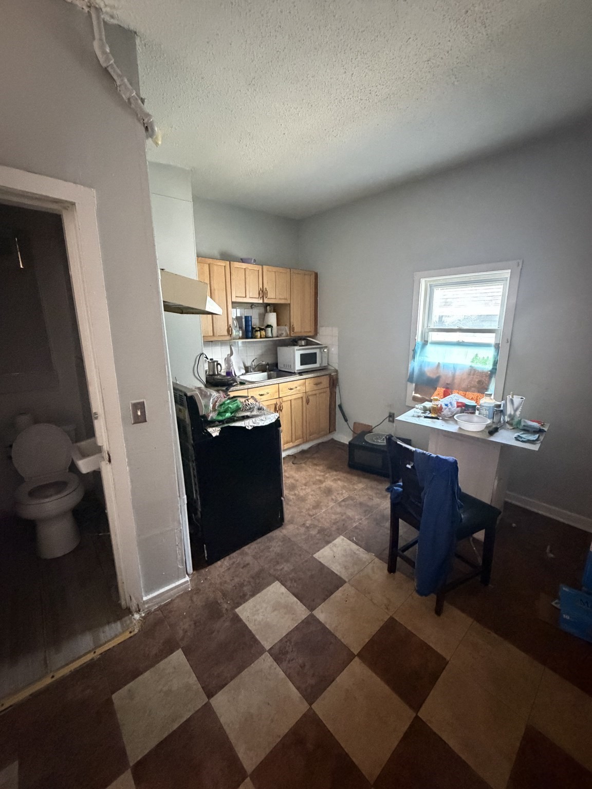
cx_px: 296
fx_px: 319
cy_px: 394
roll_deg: +0.4
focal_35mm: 14
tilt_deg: -13.2
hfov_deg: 85.7
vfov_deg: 102.1
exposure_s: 1/47
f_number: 2.2
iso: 1250
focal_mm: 2.22
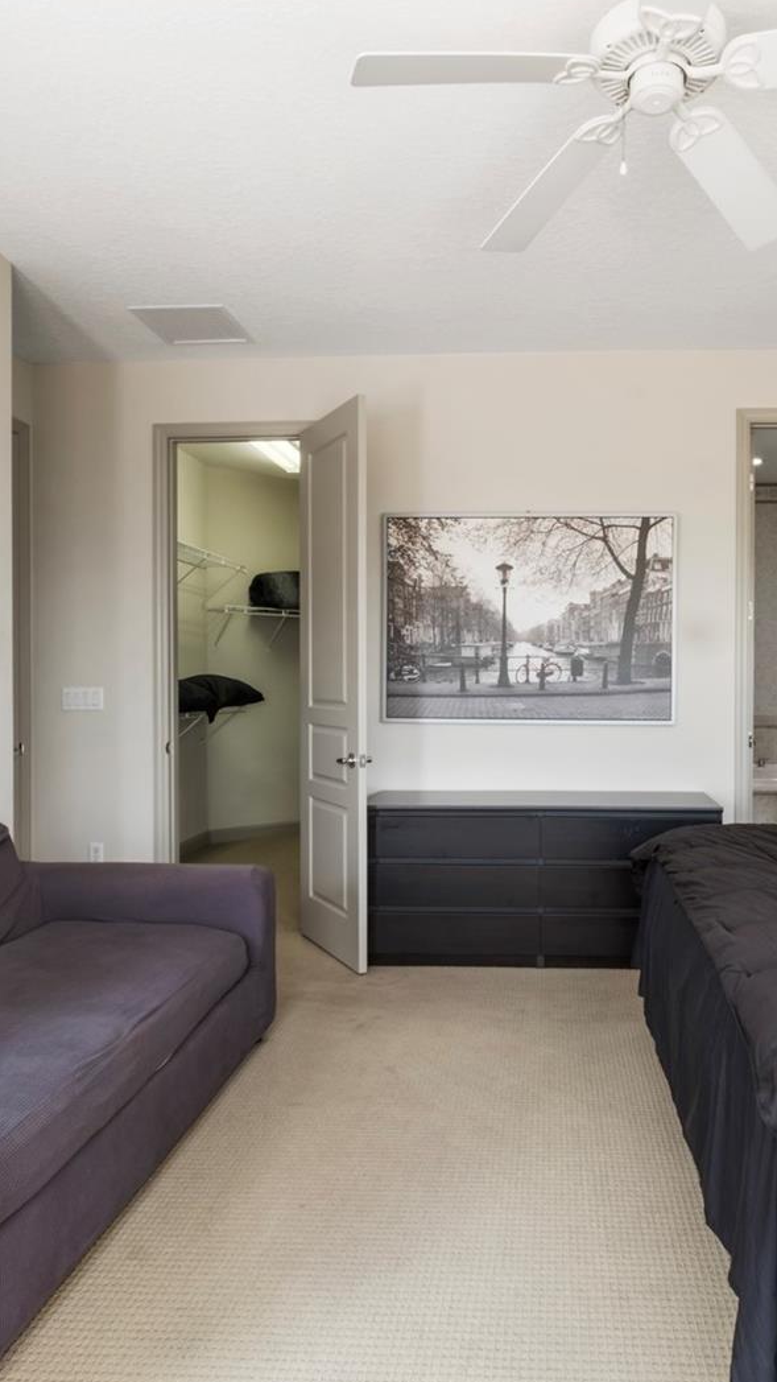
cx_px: 504
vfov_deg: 76.3
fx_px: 879
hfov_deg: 47.1
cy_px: 690
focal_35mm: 24
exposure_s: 1/10
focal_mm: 10
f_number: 16
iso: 320
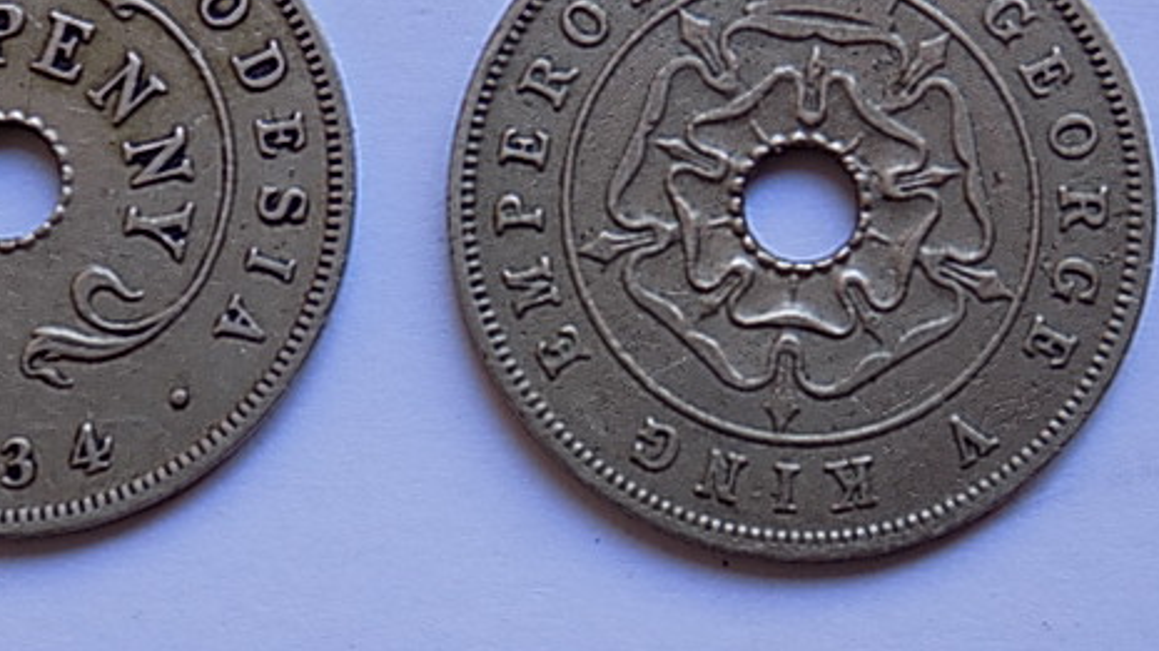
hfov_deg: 20.3
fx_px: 3225
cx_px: 381
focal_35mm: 105
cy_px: 259
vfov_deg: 11.5
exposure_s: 1/50
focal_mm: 12.5
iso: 80
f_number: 4.2
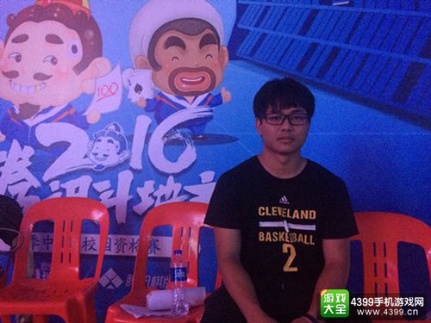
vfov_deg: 48.2
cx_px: 216
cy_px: 162
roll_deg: -0.1
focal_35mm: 29
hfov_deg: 61.7
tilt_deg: +0.4
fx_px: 361
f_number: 2.2
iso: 500
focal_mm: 4.15
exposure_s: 1/17
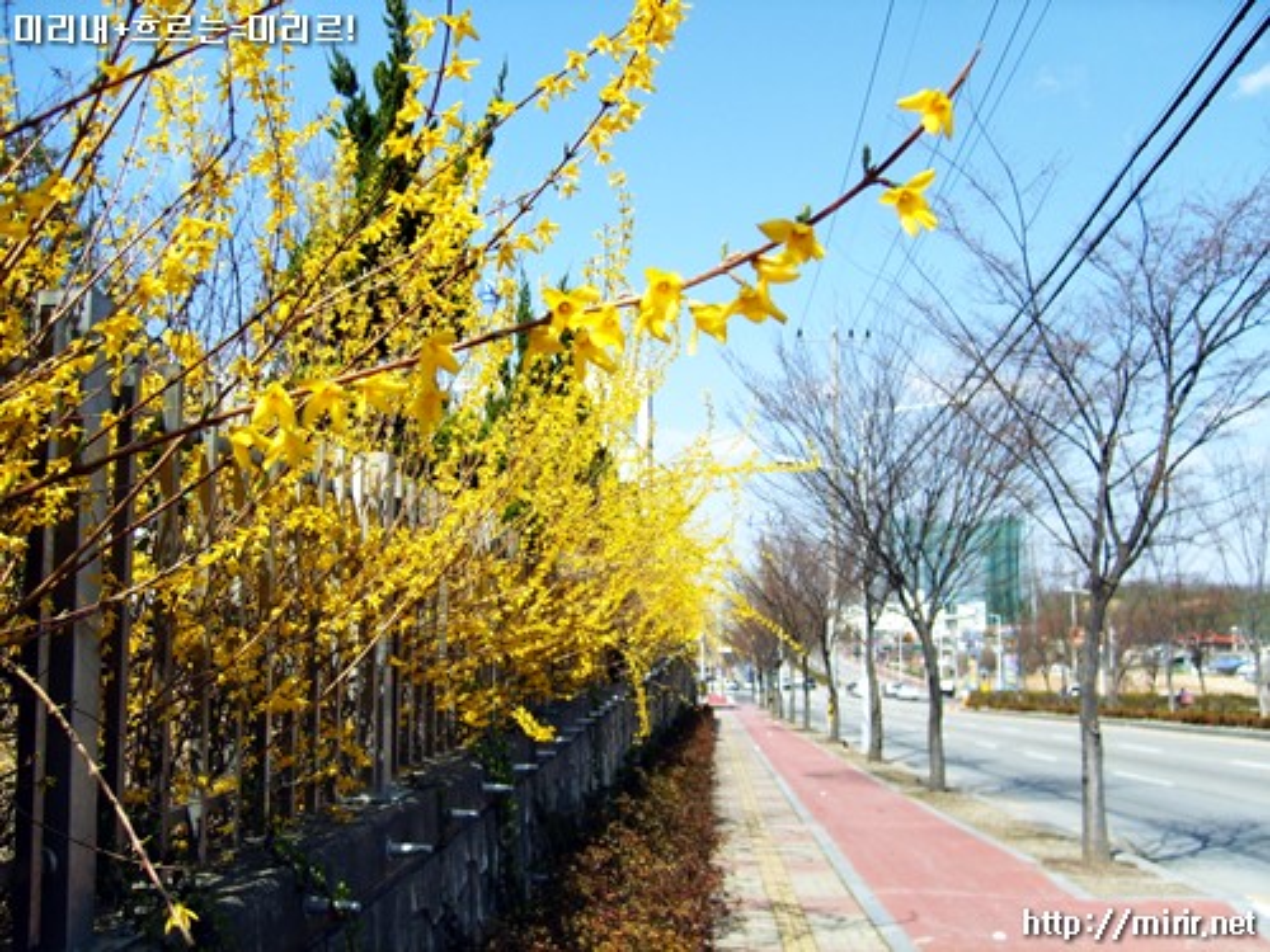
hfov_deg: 52.6
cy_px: 476
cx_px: 635
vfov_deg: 40.7
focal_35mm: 35
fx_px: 1284
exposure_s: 1/1000
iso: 50
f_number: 2.8
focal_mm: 5.8
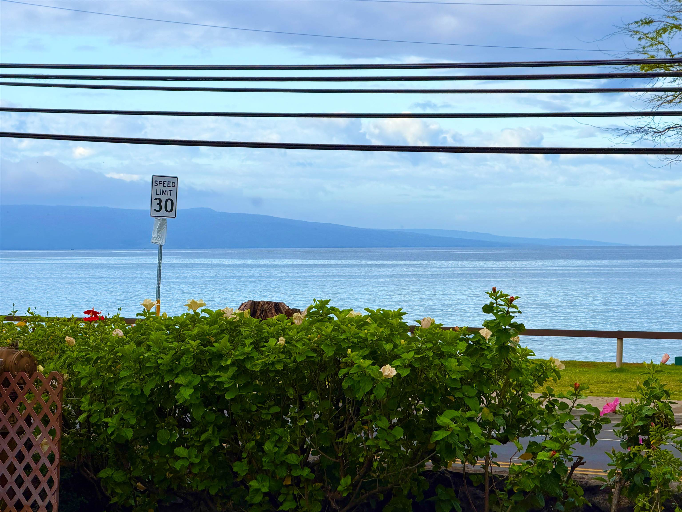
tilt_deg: -0.5
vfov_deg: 14.8
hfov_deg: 19.6
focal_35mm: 100
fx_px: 1970
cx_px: 341
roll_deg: -0.9
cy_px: 256
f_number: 2.8
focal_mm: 16.89
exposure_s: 1/638
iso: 50
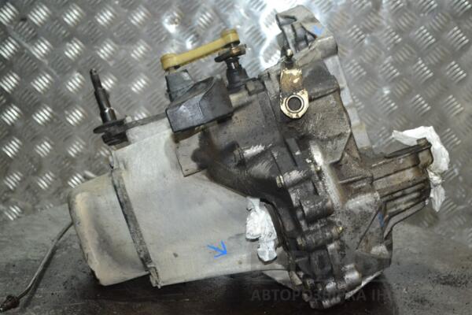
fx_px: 944
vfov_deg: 18.9
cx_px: 236
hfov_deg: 28.1
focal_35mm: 72
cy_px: 158
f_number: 5.3
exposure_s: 1/60
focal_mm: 48
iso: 2200
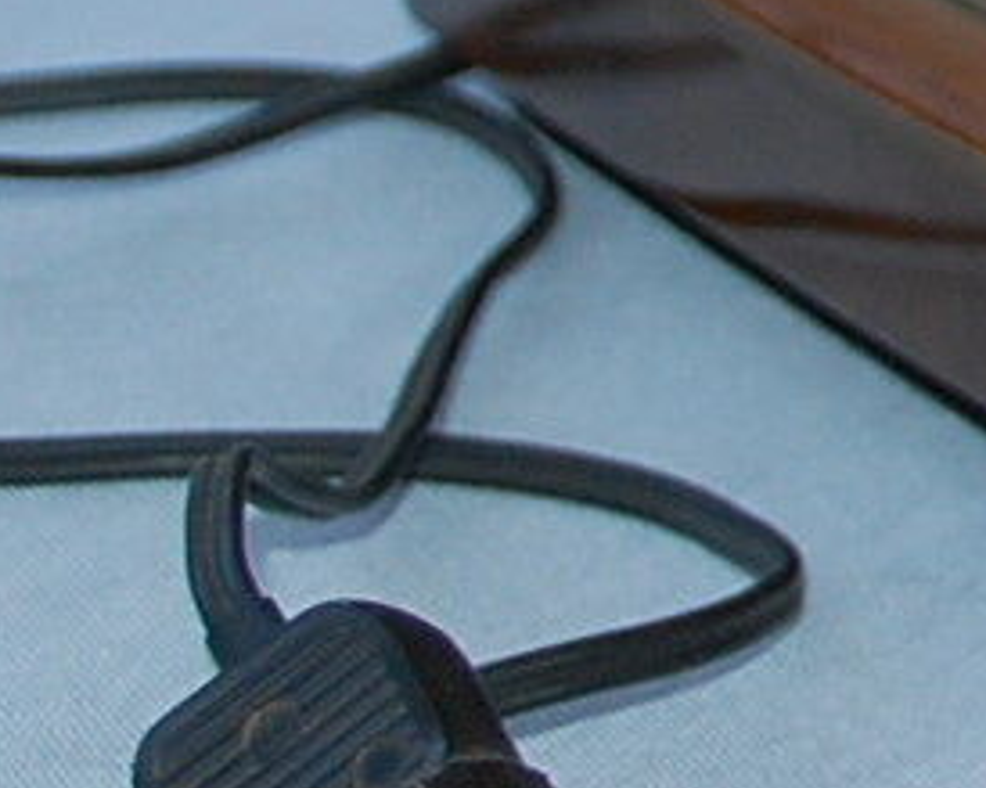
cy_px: -579
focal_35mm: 216
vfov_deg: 7.0
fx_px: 6301
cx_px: 2285
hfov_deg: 8.3
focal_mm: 28
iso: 800
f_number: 4
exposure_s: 1/60
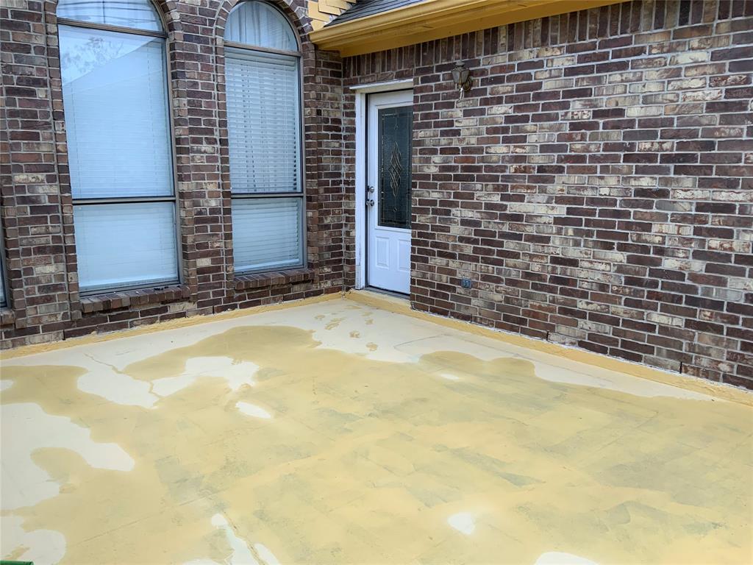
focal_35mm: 29
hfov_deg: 61.7
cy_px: 282
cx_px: 376
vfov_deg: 48.2
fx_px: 631
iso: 32
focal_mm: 3
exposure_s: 1/120
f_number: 1.8
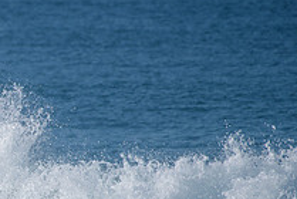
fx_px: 11450
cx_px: -99
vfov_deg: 1.0
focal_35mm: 1386
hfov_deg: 1.5
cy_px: 200
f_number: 5.6
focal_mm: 500
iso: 200
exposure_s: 1/2000
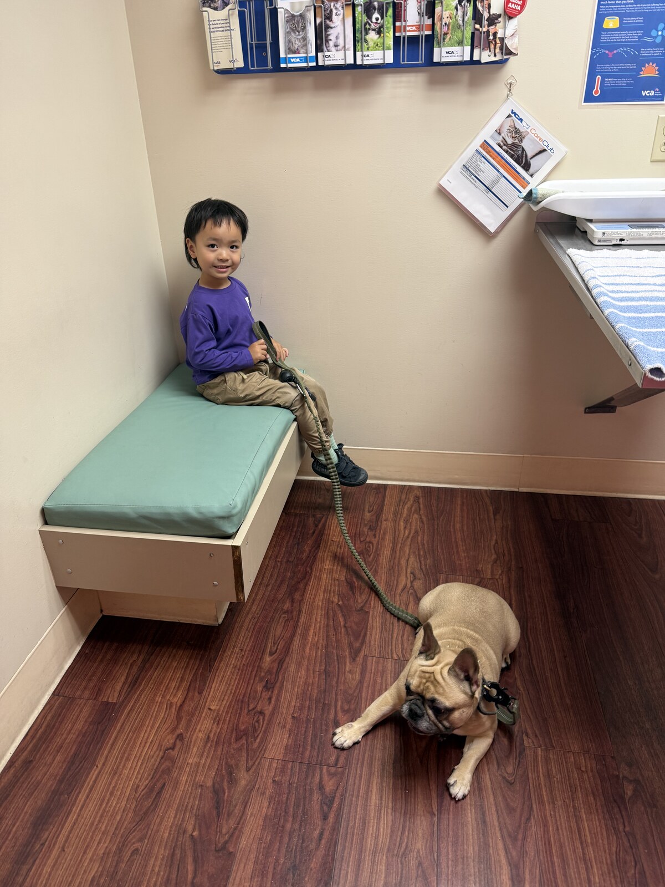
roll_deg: +1.1
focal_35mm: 24
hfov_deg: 56.8
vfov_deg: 71.6
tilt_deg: -29.3
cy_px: 444
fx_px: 615
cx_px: 332
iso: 125
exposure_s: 1/60
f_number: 1.78
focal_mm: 6.76
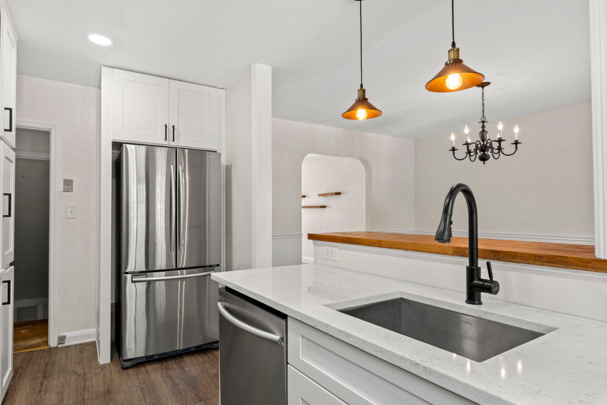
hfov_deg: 83.9
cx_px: 287
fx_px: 337
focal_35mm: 20
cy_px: 208
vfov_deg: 61.9
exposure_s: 1/3
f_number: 8
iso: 200
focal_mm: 16
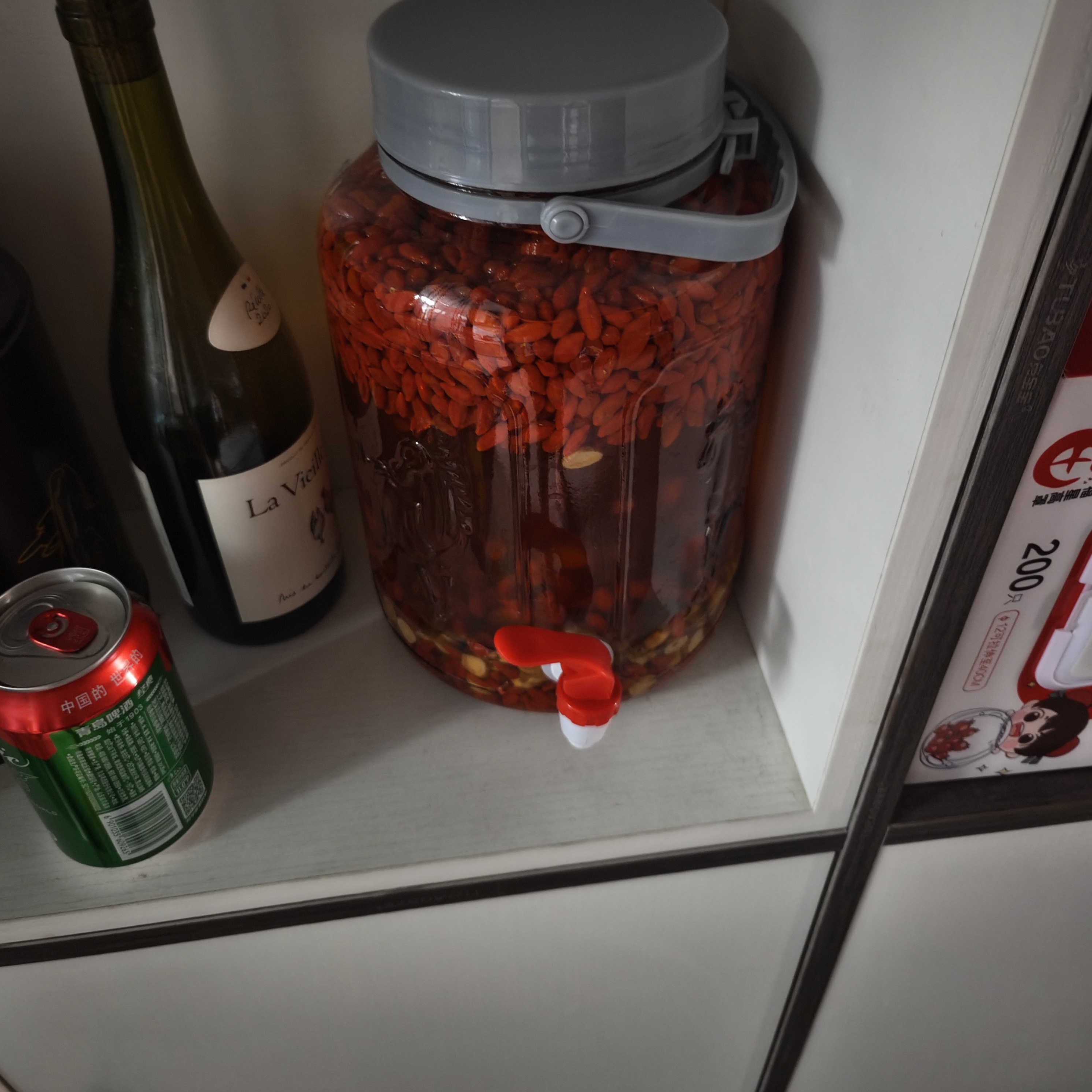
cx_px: 534
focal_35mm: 28
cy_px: 429
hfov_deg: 57.3
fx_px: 999
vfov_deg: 56.8
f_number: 1.75
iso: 2190
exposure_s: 1/14.3
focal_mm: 5.5
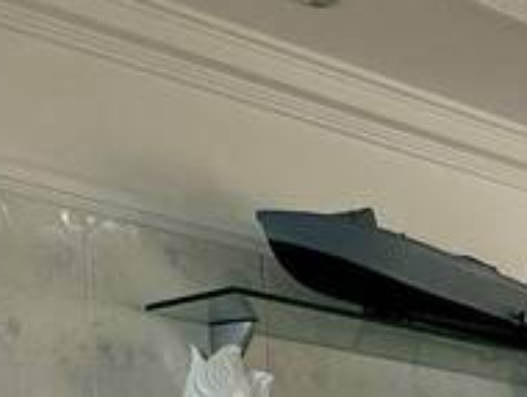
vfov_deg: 11.4
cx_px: 674
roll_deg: -1.1
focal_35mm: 106
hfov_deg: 17.4
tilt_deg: -10.3
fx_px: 1616
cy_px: 977
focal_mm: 2.22
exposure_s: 1/120
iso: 50
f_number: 2.2
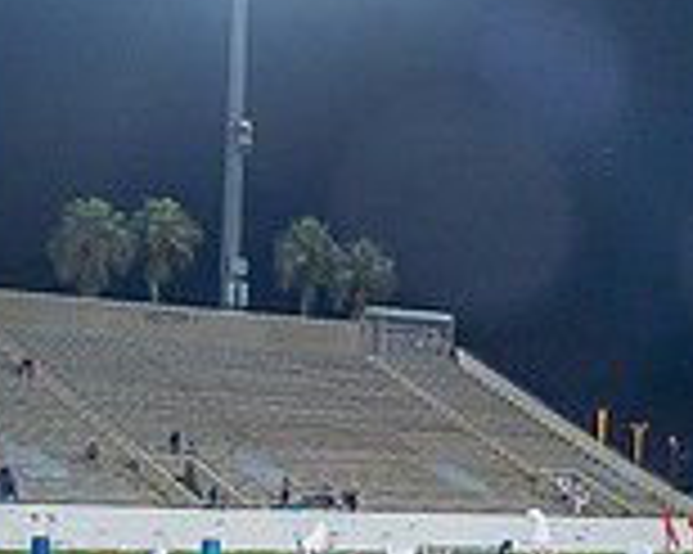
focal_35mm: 120
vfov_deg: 12.7
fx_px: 2460
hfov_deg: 14.7
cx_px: 1094
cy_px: 509
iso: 2000
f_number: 4
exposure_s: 1/200
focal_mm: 34
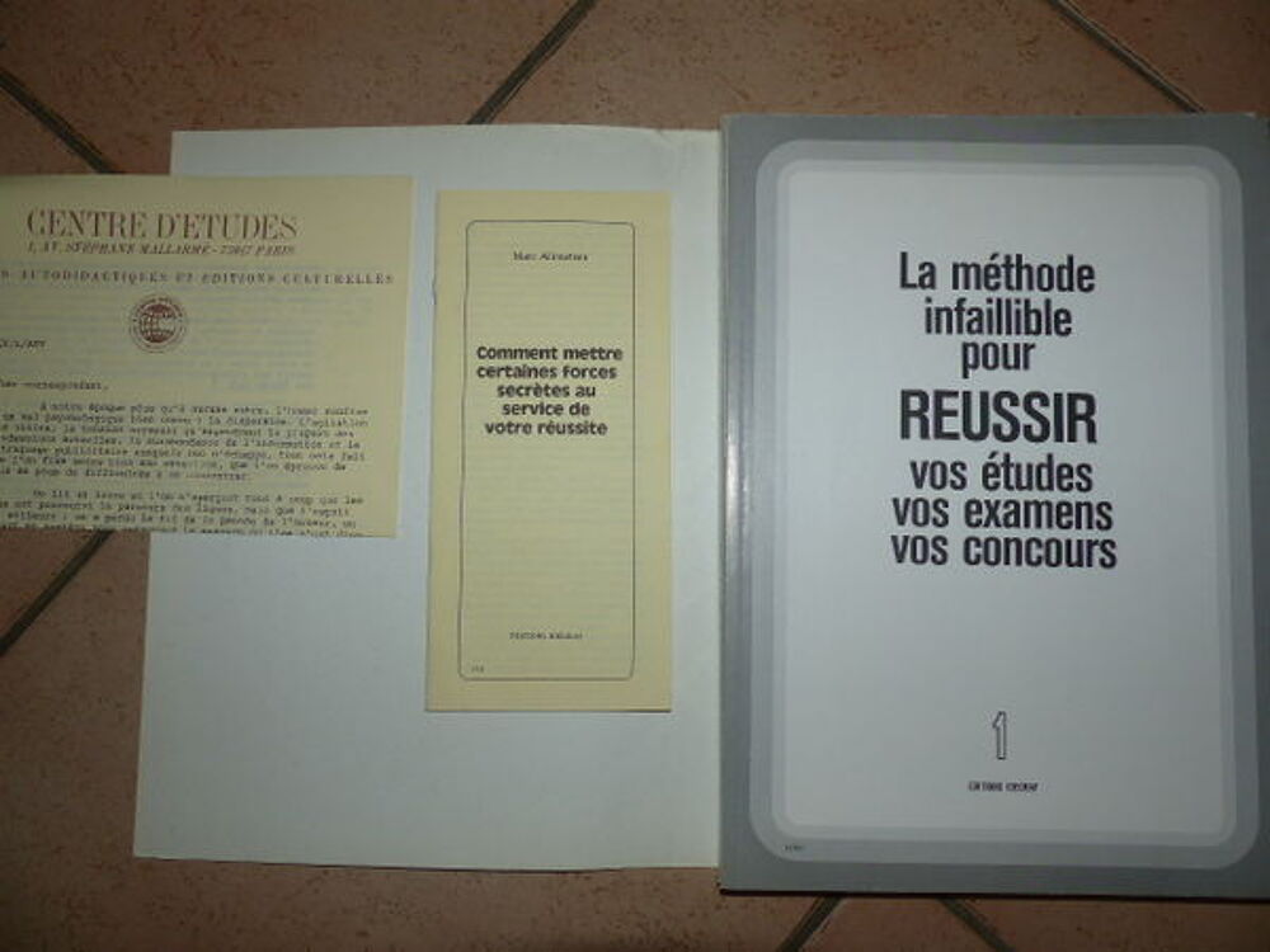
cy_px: 476
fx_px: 917
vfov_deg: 54.9
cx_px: 635
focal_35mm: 25
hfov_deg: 69.4
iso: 100
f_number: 2.8
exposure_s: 1/8
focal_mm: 4.5
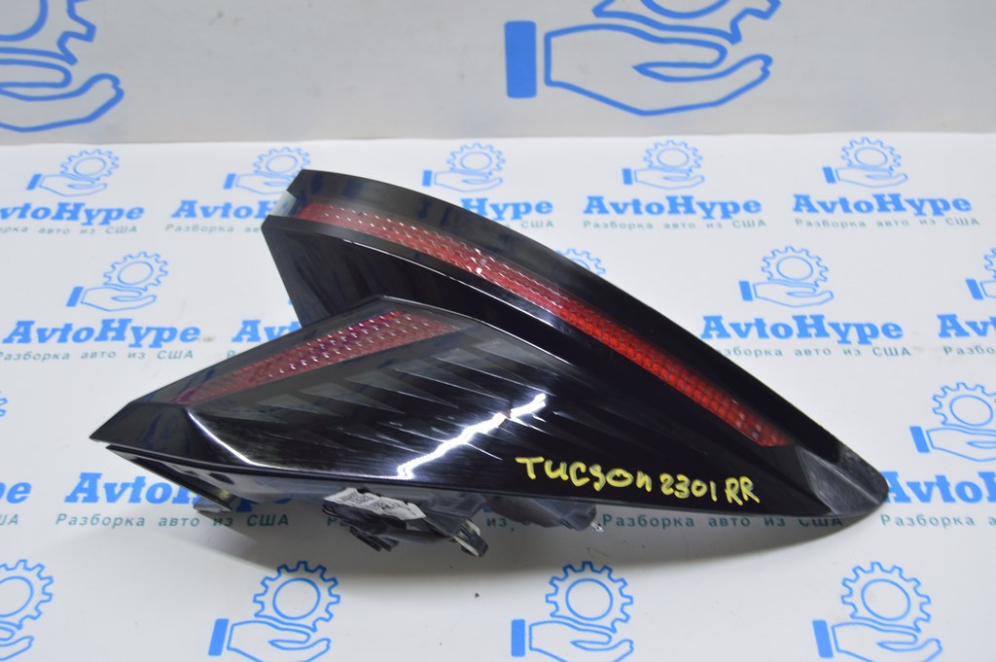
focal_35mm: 36
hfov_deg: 53.2
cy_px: 331
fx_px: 995
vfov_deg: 36.8
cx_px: 498
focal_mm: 24
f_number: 5.6
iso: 400
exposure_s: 1/20
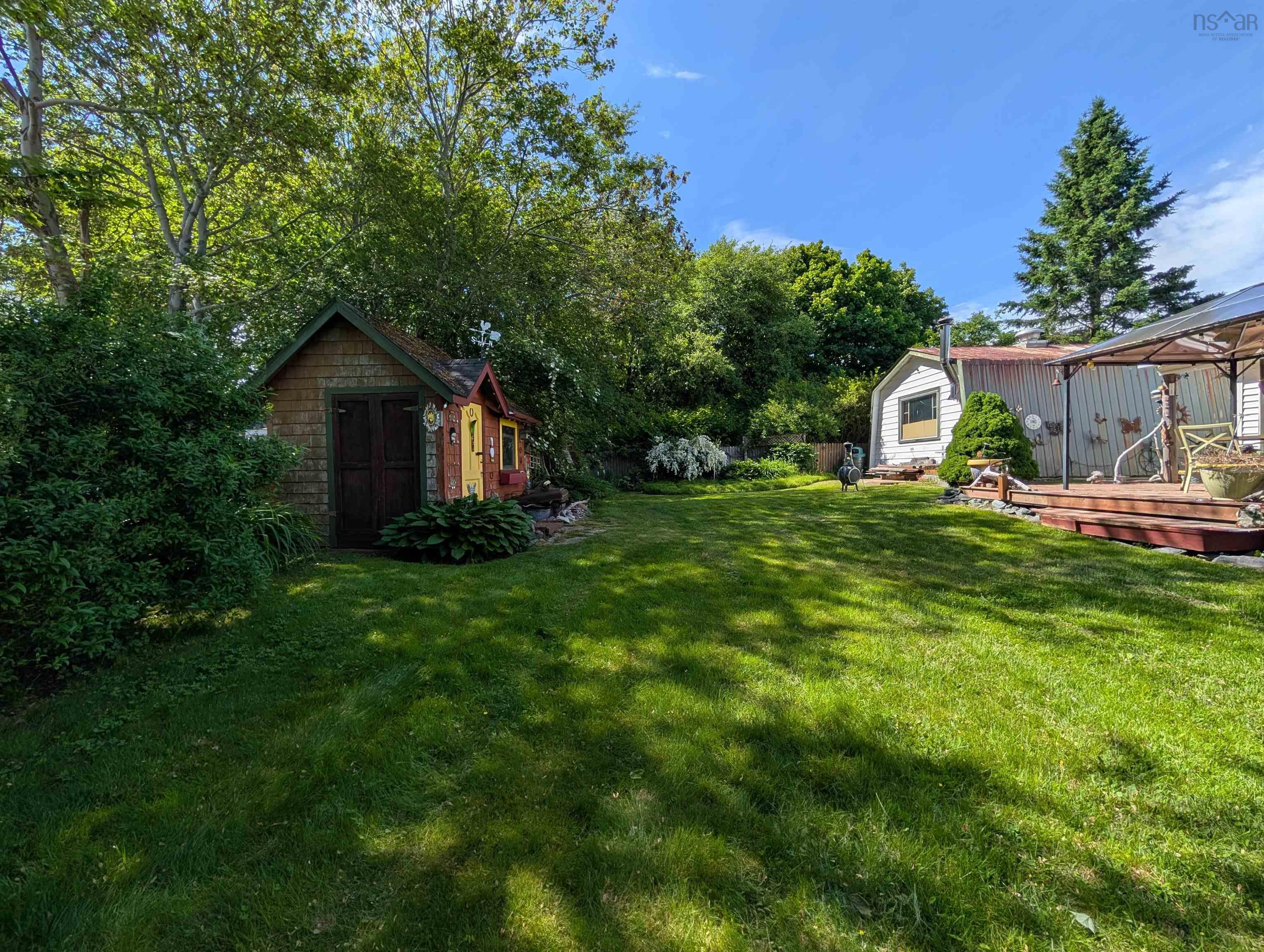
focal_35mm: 12
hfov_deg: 110.5
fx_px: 439
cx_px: 632
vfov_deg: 94.6
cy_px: 476
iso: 42
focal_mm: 2.02
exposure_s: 1/2342
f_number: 1.7
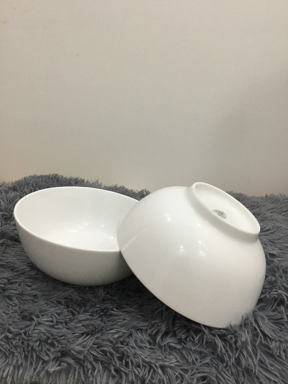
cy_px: 192
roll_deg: -0.9
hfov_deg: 45.4
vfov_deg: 58.4
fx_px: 344
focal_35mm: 31
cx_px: 144
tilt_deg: -21.3
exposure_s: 1/33
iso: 64
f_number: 2.4
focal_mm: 3.3
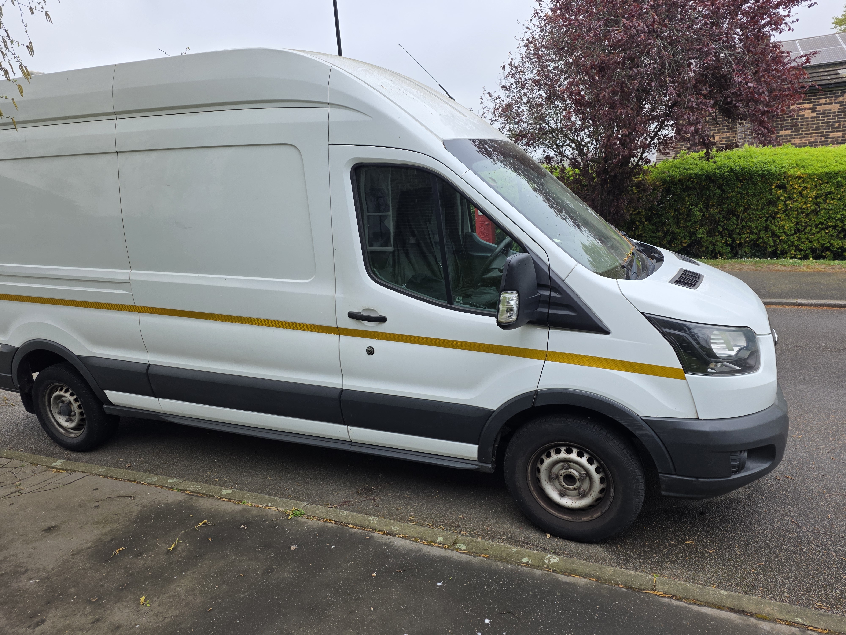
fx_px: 562
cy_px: 318
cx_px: 423
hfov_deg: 73.9
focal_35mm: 23
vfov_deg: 58.9
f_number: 1.7
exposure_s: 1/1517
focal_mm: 6.25
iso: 80
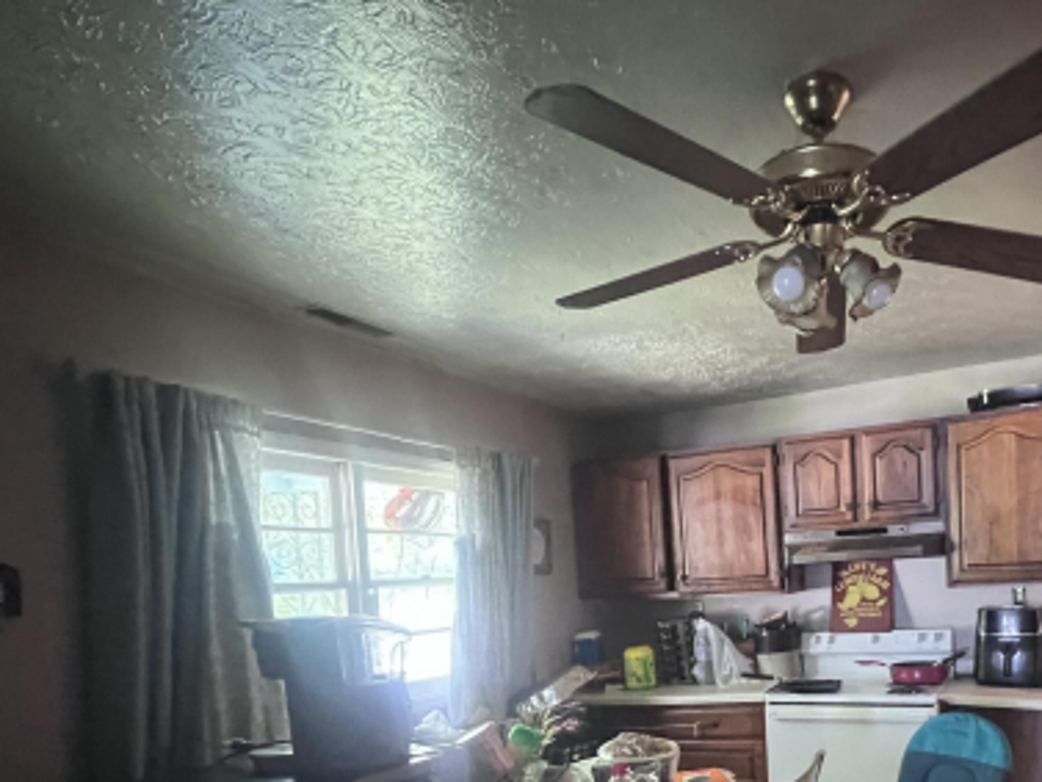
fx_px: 693
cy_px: 622
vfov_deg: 55.0
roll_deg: +1.3
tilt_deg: -0.4
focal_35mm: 23
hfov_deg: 70.4
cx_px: 742
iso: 1000
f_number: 1.8
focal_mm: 1.57
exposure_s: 1/44
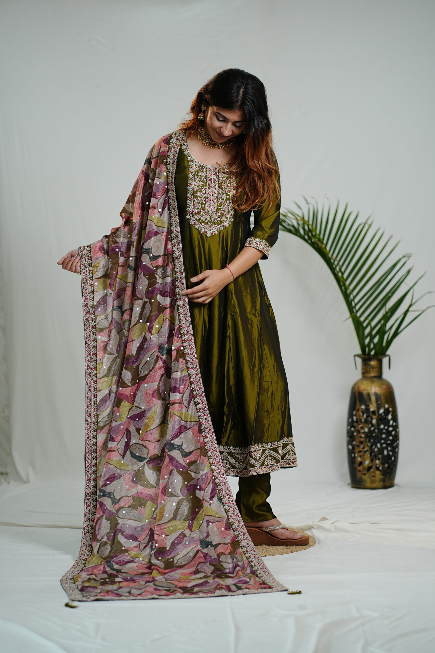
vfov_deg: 23.9
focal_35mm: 85
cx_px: 218
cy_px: 326
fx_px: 1540
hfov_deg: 16.1
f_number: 2.5
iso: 250
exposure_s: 1/160
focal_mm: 85
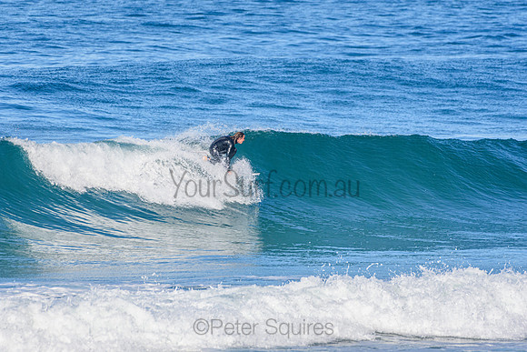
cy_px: 176
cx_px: 264
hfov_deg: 2.7
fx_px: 10981
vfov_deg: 1.8
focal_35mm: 750
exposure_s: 1/2000
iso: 400
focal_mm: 500
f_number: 5.6
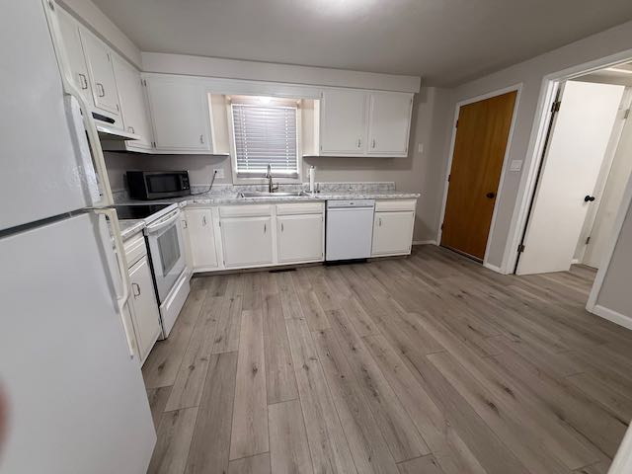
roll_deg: +0.8
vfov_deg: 85.7
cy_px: 237
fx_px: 256
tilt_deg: -15.5
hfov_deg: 102.1
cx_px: 316
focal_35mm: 14
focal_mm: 2.22
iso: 400
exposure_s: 1/120
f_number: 2.2
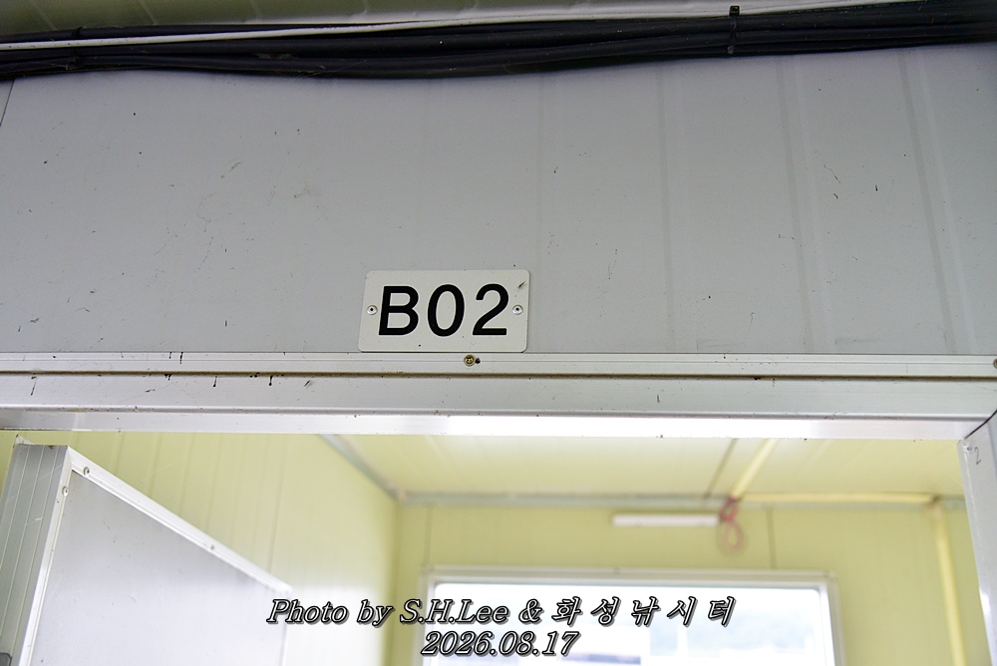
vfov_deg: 38.9
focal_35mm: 34
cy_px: 333
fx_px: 942
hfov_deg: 55.8
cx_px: 498
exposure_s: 1/125
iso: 1600
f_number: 4
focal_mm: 34
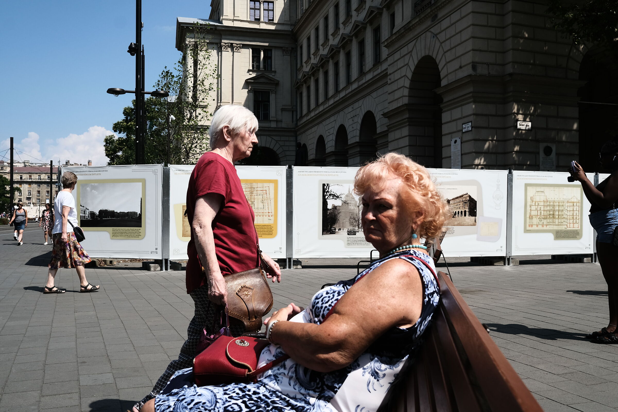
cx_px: 309
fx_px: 601
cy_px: 206
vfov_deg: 37.9
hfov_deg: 54.4
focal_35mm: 35
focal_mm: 23
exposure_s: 1/950
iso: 400
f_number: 8
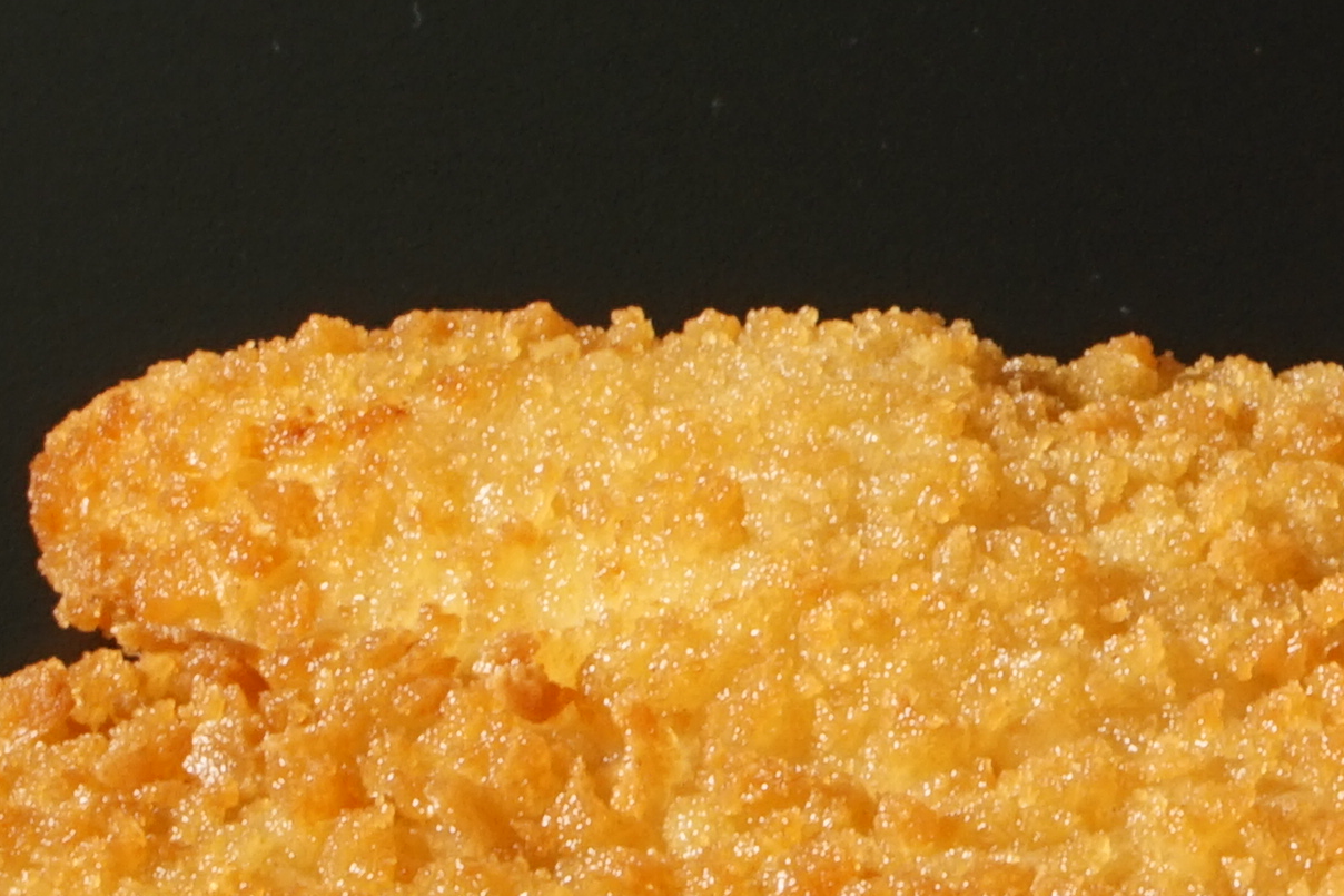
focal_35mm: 453
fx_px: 16909
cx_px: 1452
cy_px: 400
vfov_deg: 3.0
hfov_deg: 4.5
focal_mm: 93
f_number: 22
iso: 320
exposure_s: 1/1.6
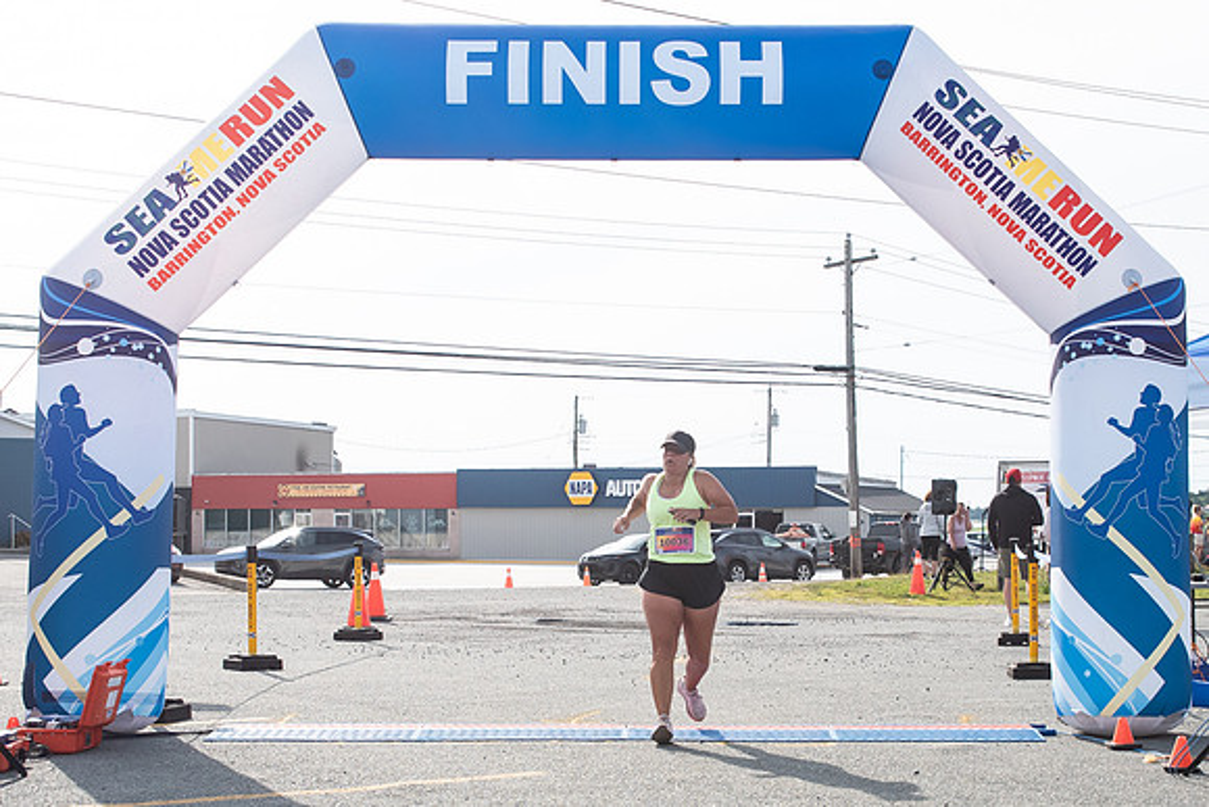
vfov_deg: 23.7
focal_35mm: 57
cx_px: 669
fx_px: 1919
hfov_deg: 34.9
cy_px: 513
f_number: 4
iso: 800
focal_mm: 31
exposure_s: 1/3200
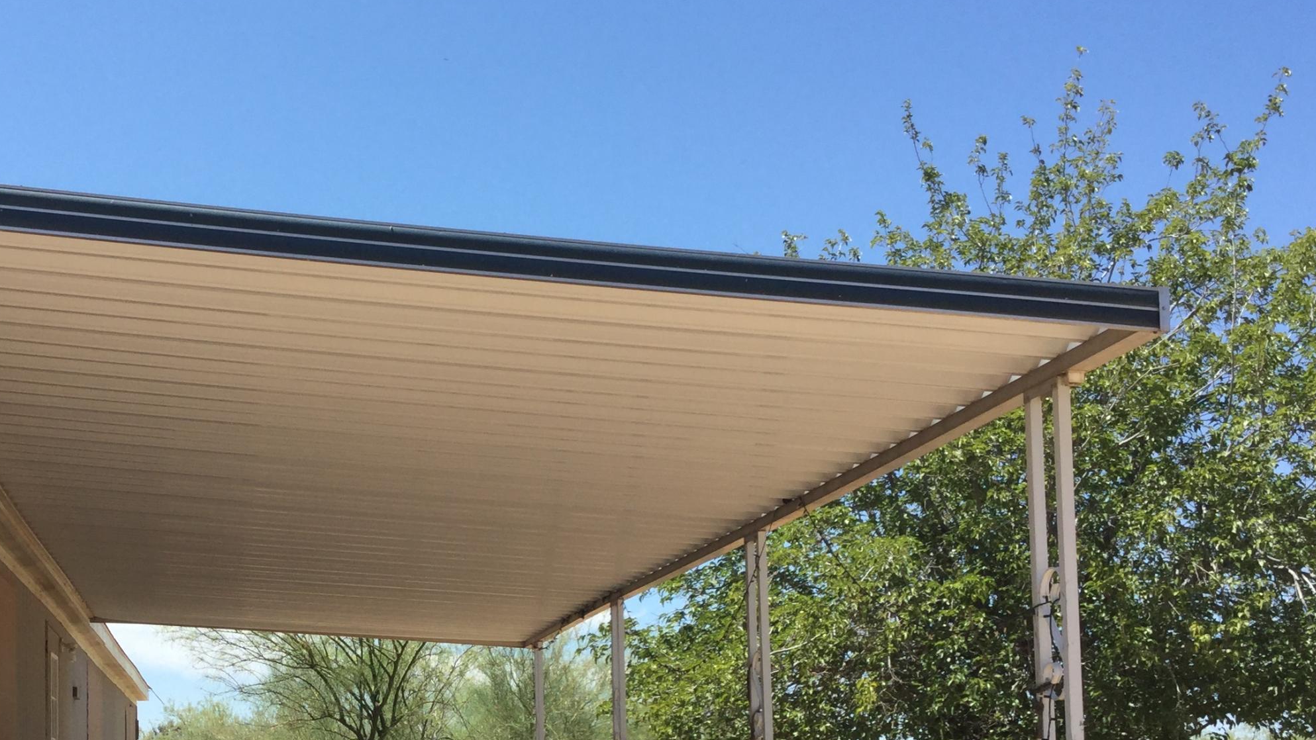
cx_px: 432
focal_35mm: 51
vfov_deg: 22.8
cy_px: 694
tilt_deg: +1.8
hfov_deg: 40.1
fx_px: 1780
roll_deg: -0.1
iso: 25
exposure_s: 1/831
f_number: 2.4
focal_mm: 3.3
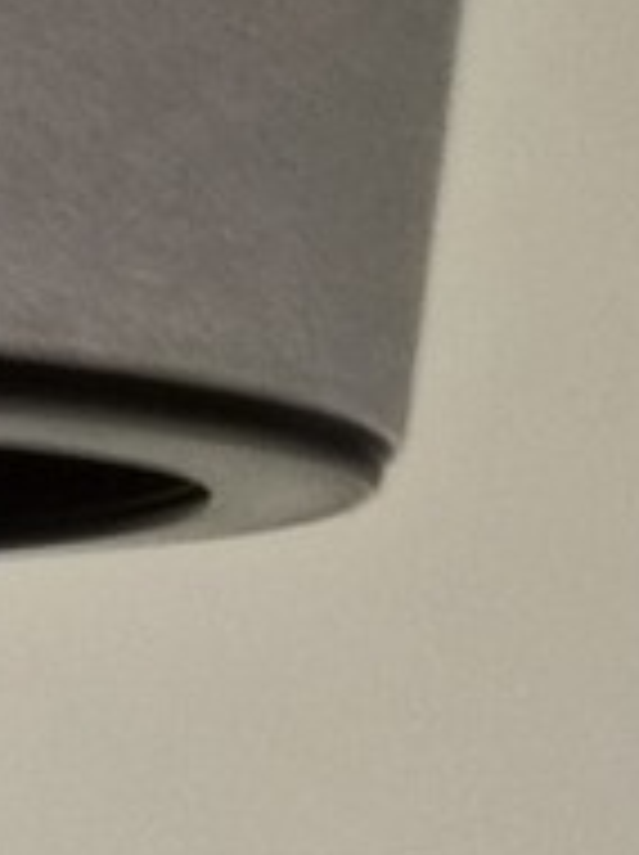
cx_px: -972
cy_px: 1994
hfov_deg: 10.0
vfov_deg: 12.6
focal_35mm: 126
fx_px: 3108
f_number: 1.8
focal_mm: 5.4
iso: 1250
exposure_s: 1/120
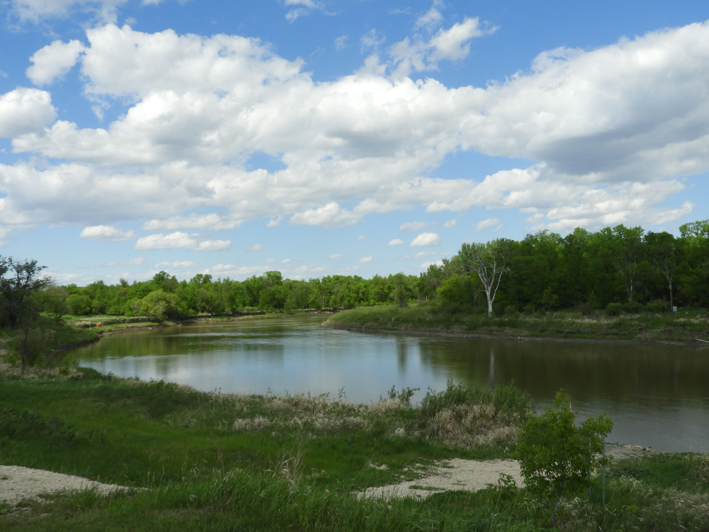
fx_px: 676
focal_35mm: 33
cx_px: 354
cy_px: 266
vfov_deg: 42.9
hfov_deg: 55.4
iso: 100
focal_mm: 5.9
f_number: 3.6
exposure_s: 1/1250
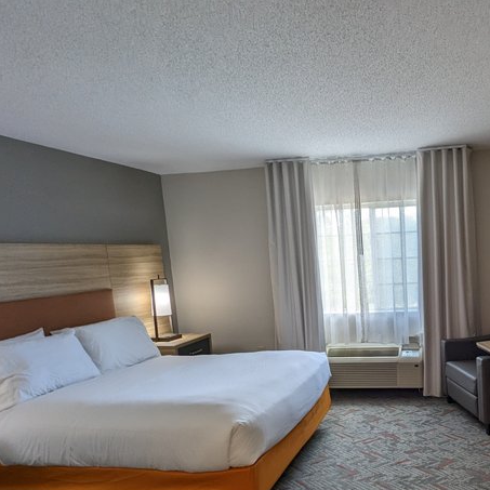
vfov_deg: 62.1
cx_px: 396
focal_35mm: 25
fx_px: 400
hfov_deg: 57.9
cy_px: 305
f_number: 2.2
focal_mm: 2.35
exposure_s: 1/120
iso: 71
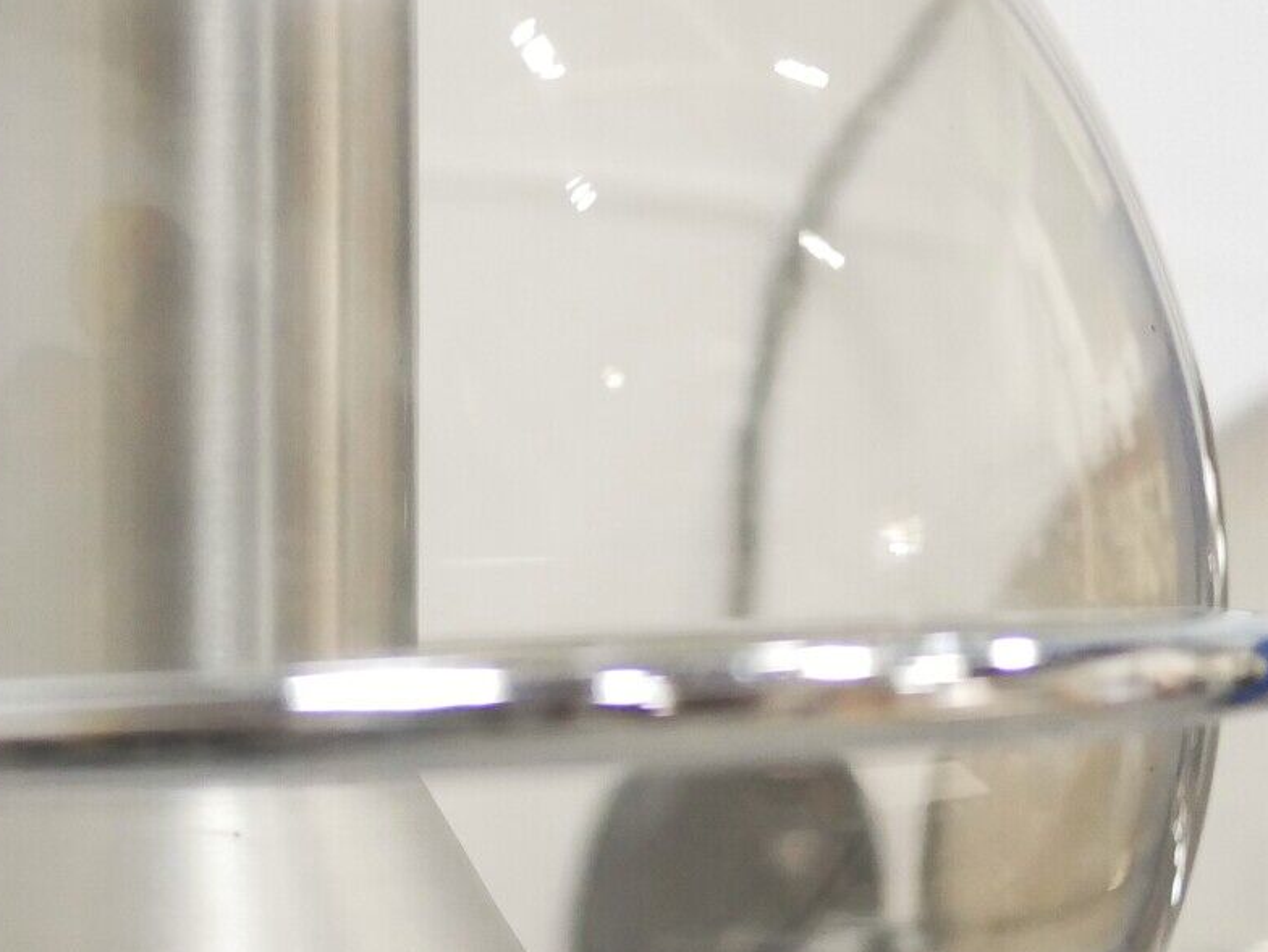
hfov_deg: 18.9
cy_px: 606
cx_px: 120
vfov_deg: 14.5
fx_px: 3739
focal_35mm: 102
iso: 2500
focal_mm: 20
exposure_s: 1/60
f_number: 1.7
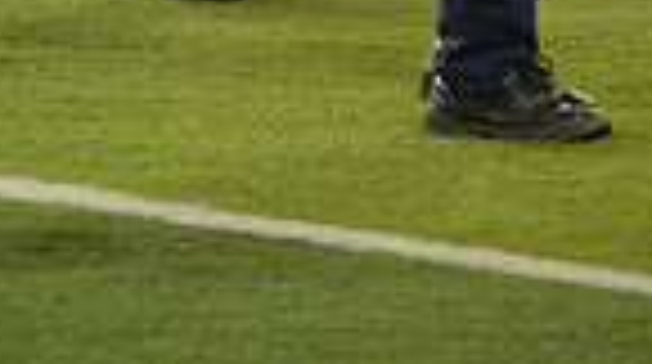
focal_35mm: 716
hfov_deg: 3.0
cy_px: -643
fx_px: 12358
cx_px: 420
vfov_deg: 1.7
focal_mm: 220
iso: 2000
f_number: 5.6
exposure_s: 1/640
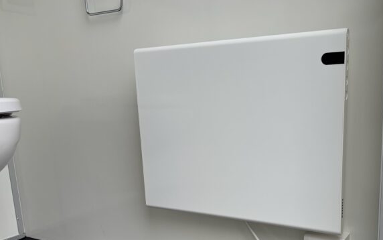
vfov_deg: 33.8
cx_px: 246
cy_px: 177
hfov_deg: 52.0
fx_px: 386
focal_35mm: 37
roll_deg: +2.3
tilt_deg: -12.0
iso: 50
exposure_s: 1/758
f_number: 1.6
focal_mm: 5.96
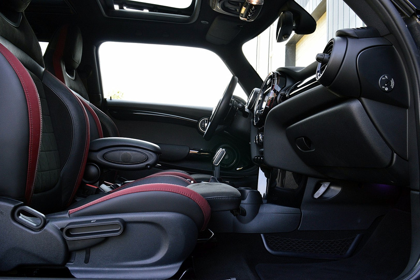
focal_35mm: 27
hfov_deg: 67.4
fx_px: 315
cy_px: 140
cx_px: 210
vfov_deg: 47.9
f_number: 8
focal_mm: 18
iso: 500
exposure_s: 1/60
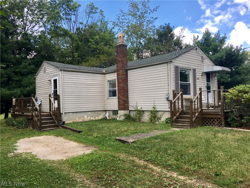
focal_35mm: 29
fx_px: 209
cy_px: 94
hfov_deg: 61.7
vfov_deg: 48.2
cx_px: 125
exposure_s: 1/565
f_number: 2.2
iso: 25
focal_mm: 4.15
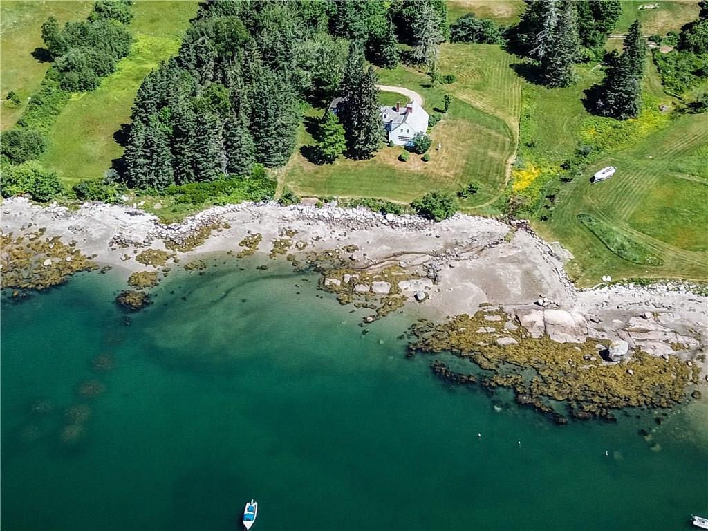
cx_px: 354
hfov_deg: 67.3
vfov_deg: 53.1
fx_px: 532
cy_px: 266
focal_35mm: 26
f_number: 2.2
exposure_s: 1/950
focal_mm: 4.7
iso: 100
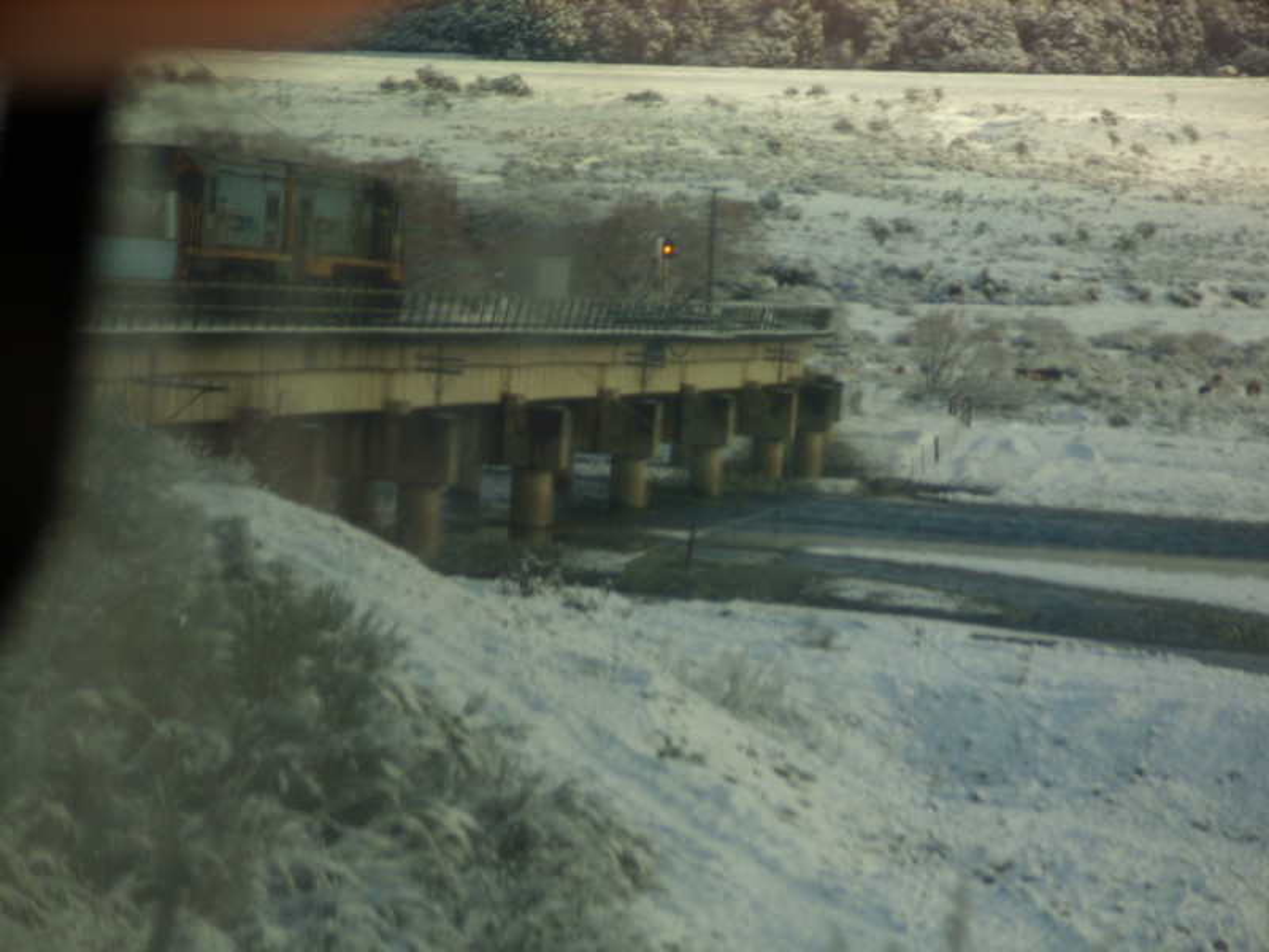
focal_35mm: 190
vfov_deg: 7.8
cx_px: 634
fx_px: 6965
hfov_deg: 10.4
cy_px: 476
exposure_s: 1/141
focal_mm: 39
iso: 50
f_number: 4.5
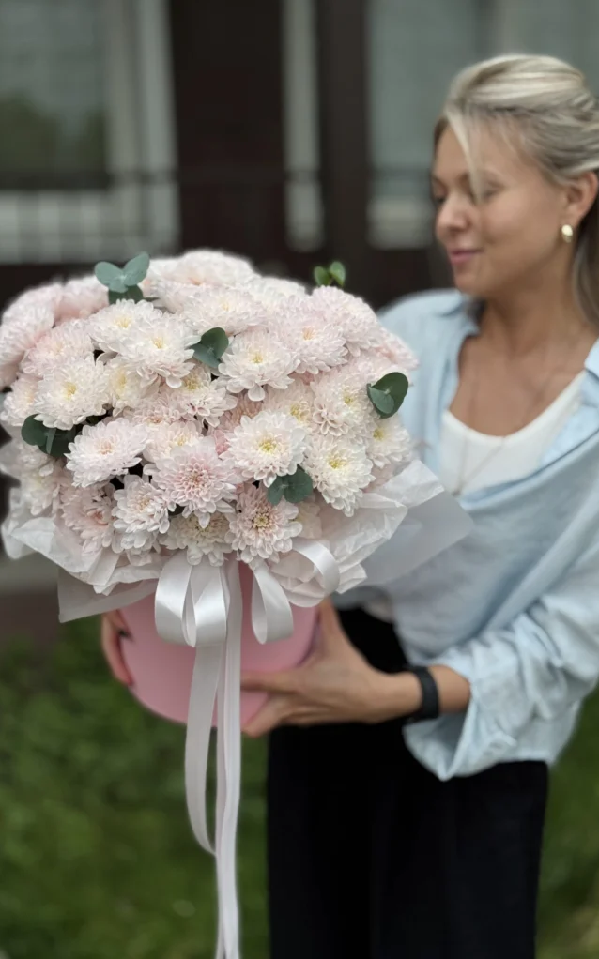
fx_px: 1333
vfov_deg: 39.6
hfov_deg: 25.3
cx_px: 315
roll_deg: +1.6
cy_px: 480
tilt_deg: -10.2
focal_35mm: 51
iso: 64
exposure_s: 1/260
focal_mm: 6.76
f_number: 1.78
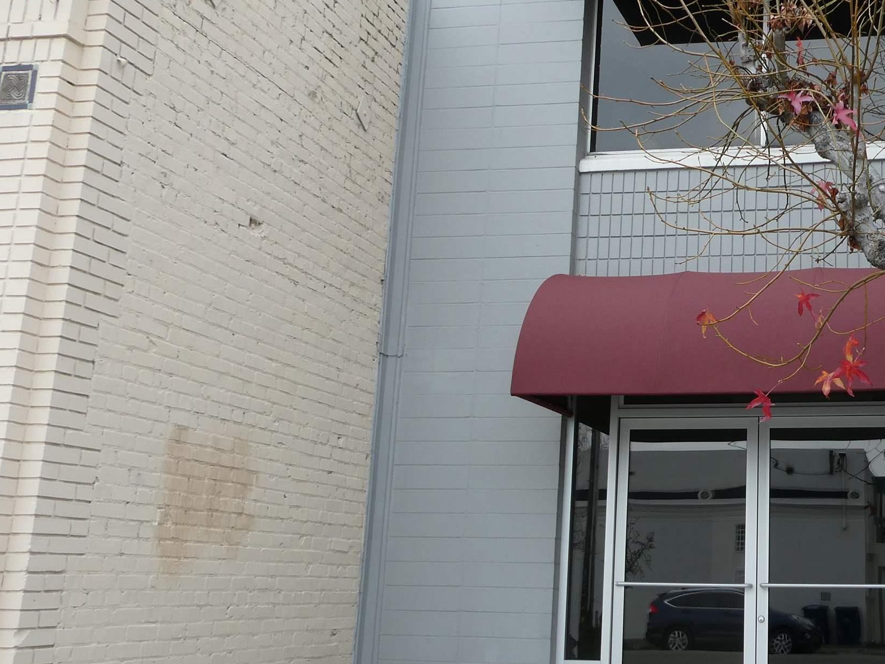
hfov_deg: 39.4
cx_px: 776
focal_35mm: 45
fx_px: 1151
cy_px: 333
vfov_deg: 32.2
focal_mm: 4.3
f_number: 3.3
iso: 80
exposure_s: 1/125
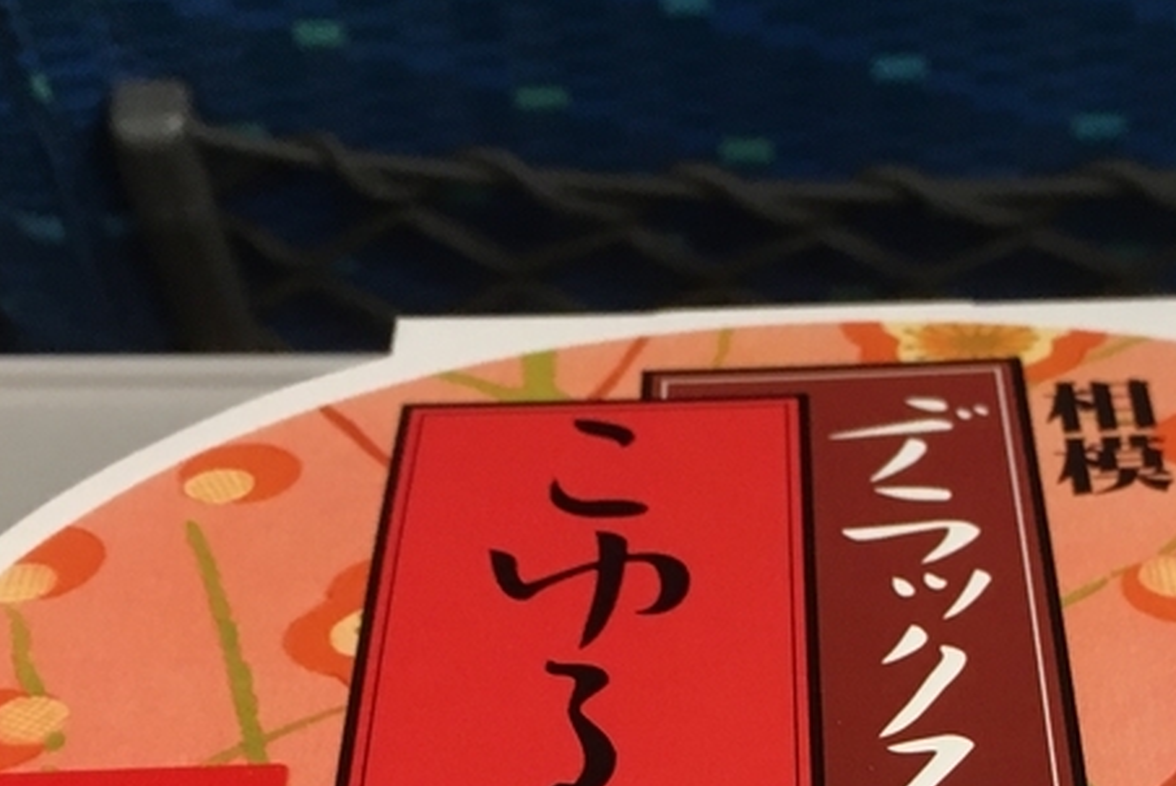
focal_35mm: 80
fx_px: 2615
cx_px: 861
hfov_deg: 25.1
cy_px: 1007
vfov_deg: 16.2
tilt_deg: -45.6
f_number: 2.2
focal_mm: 4.15
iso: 80
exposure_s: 1/30
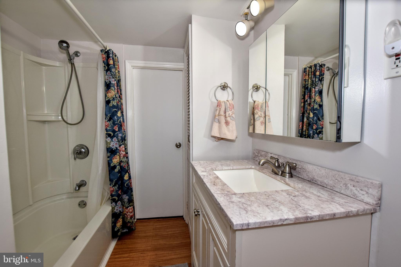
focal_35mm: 18
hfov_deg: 90.0
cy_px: 134
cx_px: 200
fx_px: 200
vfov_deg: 67.4
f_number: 5.6
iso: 800
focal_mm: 12
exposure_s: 1/125
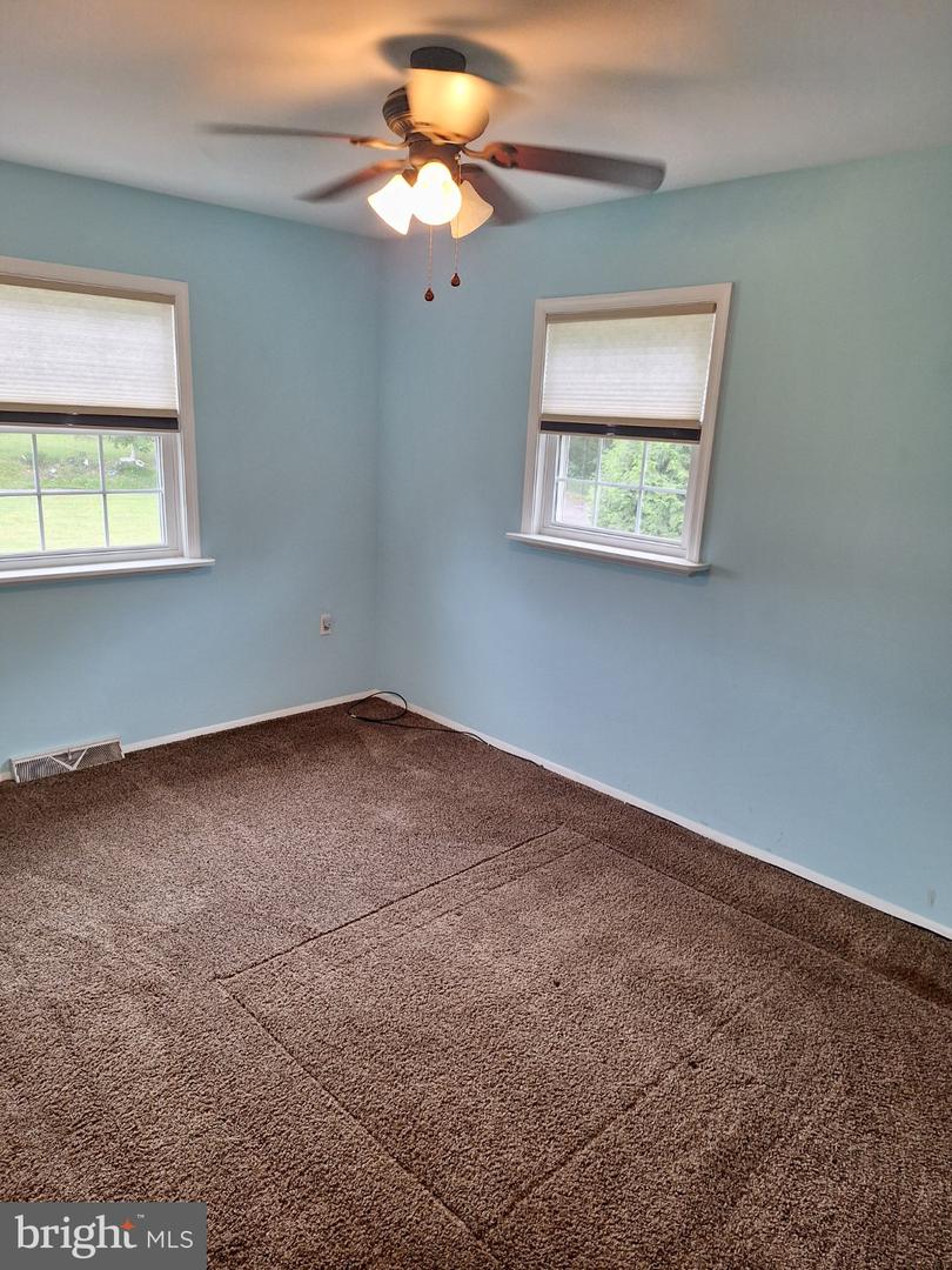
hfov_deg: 58.9
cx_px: 476
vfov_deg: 73.9
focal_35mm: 23
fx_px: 843
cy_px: 635
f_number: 1.8
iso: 50
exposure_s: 1/40
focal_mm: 5.54
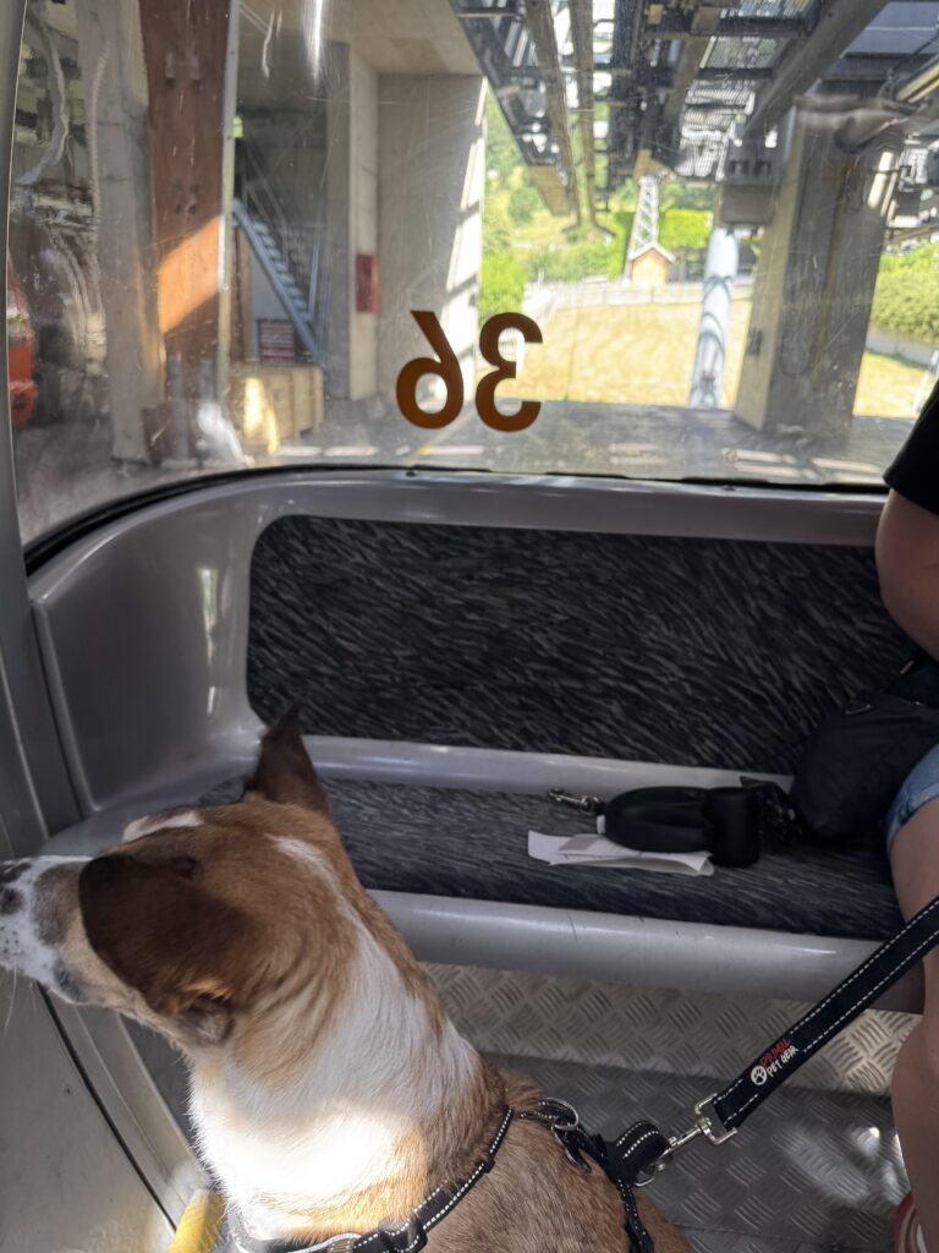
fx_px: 868
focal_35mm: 24
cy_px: 626
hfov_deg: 56.8
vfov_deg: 71.6
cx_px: 470
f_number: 1.78
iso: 100
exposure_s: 1/121
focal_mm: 6.76
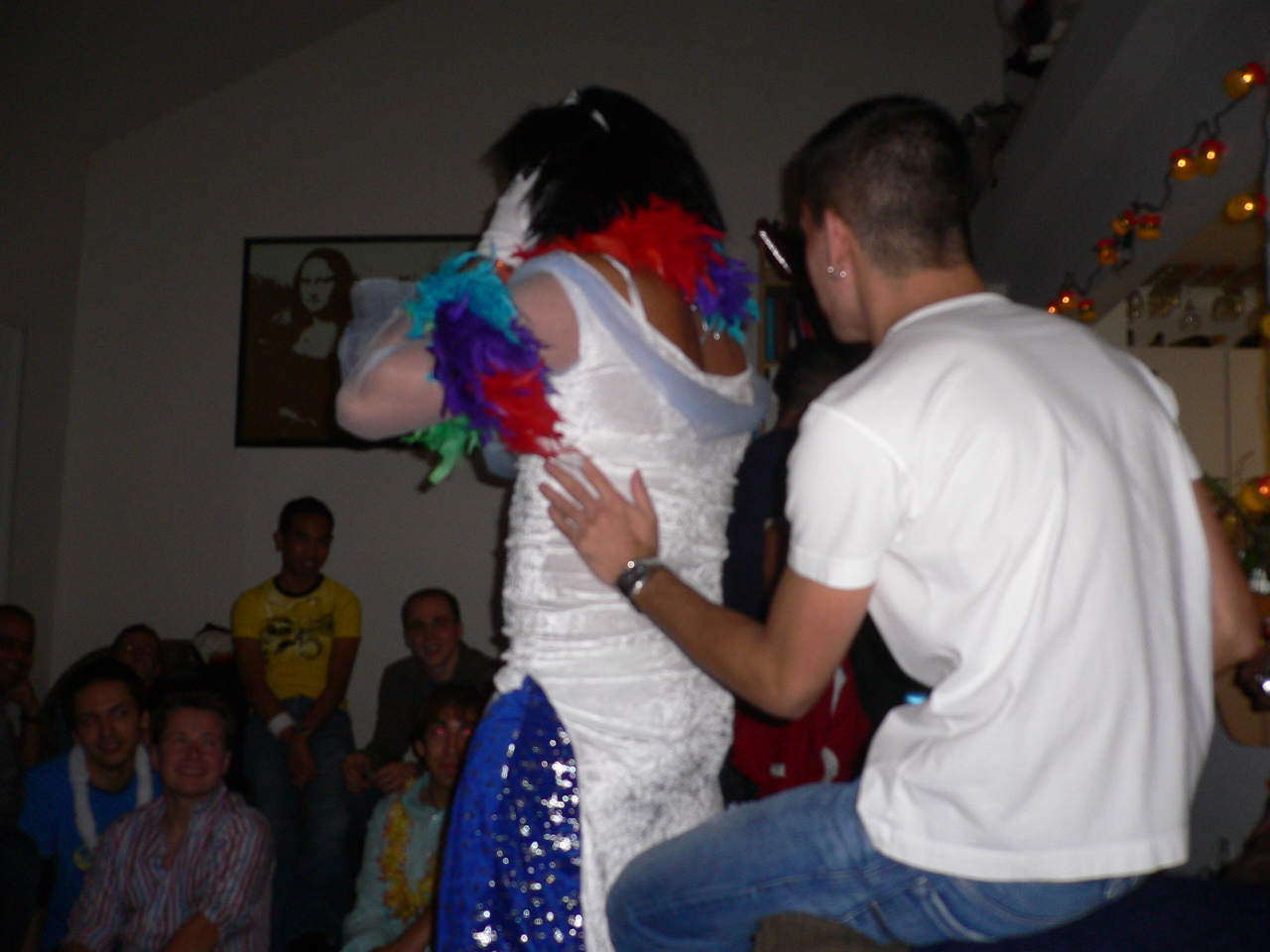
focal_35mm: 35
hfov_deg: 52.6
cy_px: 476
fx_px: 1284
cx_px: 635
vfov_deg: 40.7
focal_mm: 5.8
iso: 100
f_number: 2.8
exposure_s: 1/60
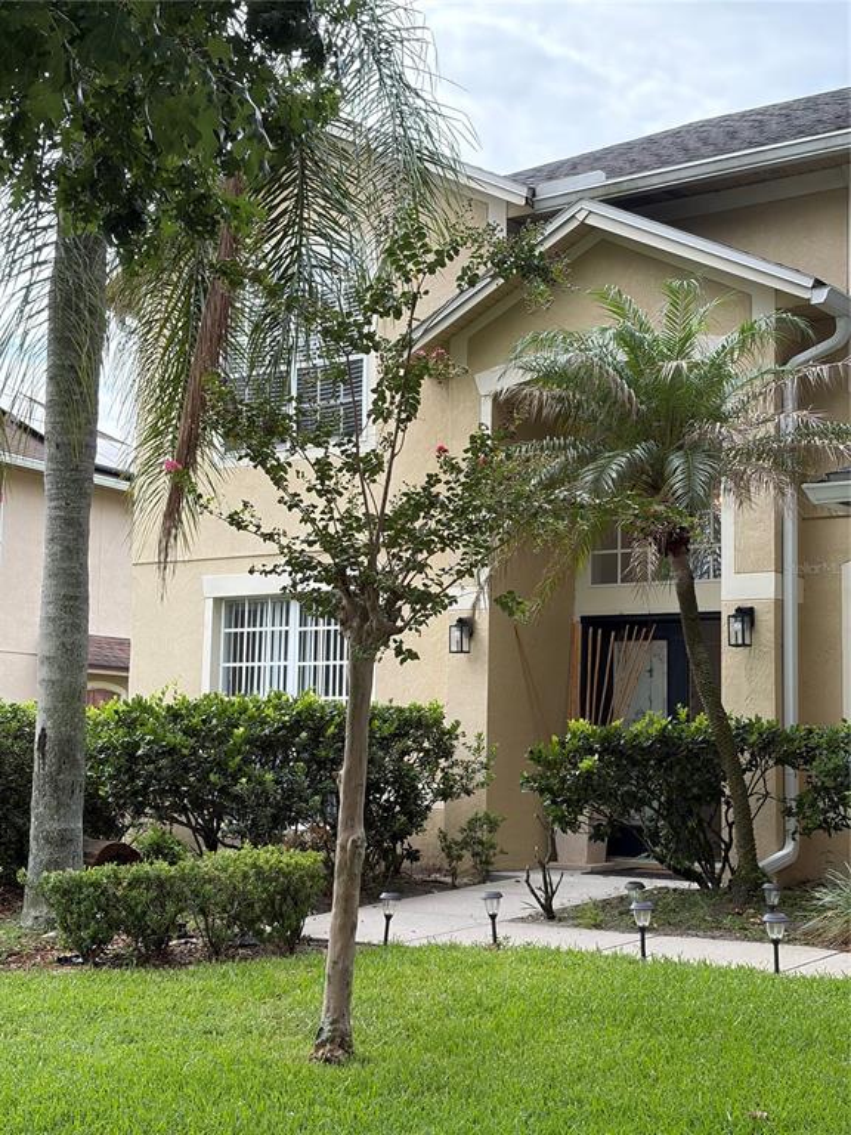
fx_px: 1704
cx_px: 426
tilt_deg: +7.3
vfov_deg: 36.8
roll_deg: -1.2
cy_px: 568
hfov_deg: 28.0
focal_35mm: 52
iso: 50
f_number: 1.6
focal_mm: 5.96
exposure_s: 1/873
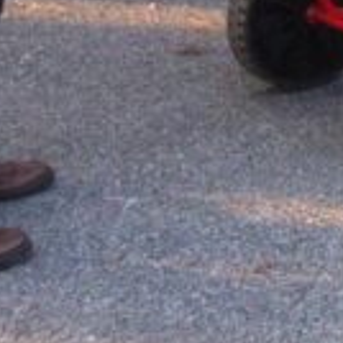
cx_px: 819
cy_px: -489
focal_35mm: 222
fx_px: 2489
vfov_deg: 7.4
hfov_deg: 7.4
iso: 125
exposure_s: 1/120
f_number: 2.8
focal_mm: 3.85
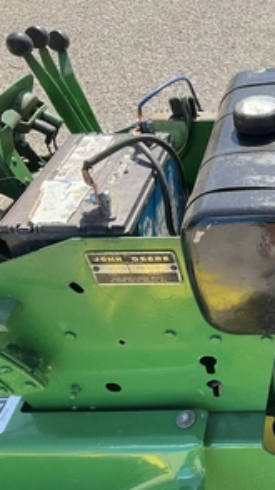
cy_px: 243
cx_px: 325
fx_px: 558
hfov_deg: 25.1
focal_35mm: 43
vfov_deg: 47.4
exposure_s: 1/842
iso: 25
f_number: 1.8
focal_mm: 3
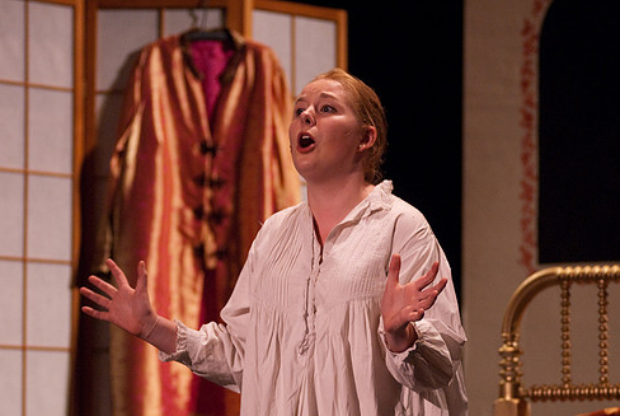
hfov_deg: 10.5
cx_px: 304
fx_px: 3381
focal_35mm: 196
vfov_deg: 7.0
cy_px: 220
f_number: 2.8
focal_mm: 110
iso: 1000
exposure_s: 1/60
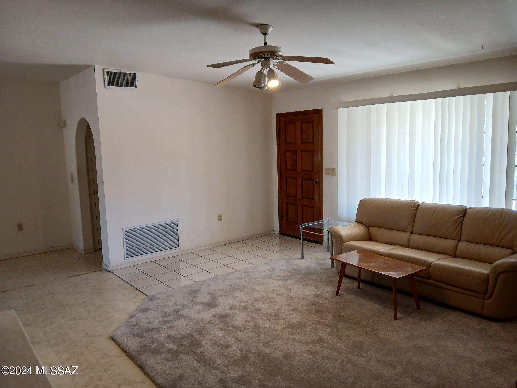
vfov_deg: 53.1
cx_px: 258
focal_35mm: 26
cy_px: 194
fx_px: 388
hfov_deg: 67.3
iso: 80
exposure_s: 1/60
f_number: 1.8
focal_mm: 3.98
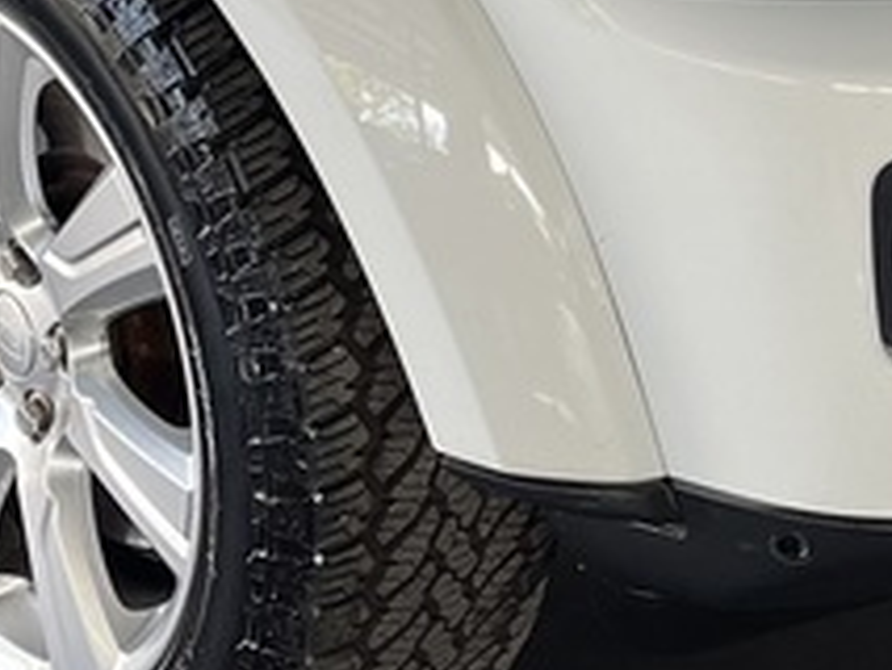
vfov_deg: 11.7
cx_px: 385
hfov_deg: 16.4
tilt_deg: -15.0
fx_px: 3094
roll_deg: +0.7
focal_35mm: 120
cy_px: -427
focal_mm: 5.1
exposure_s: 1/121
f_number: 1.6
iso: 64
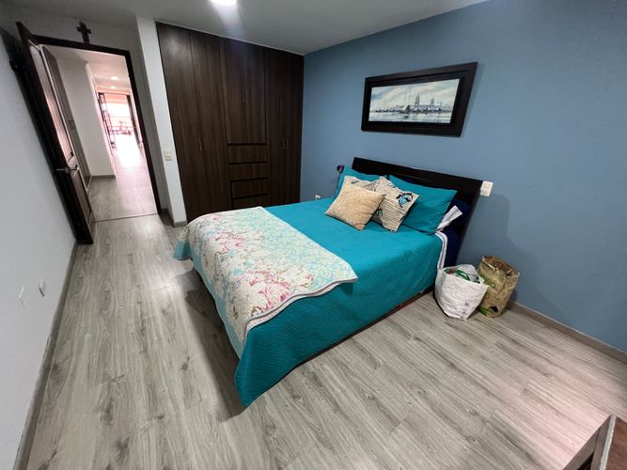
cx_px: 314
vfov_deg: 89.9
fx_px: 235
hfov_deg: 106.2
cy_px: 235
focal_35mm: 13
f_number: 1.8
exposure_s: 1/60
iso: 400
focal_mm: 1.57
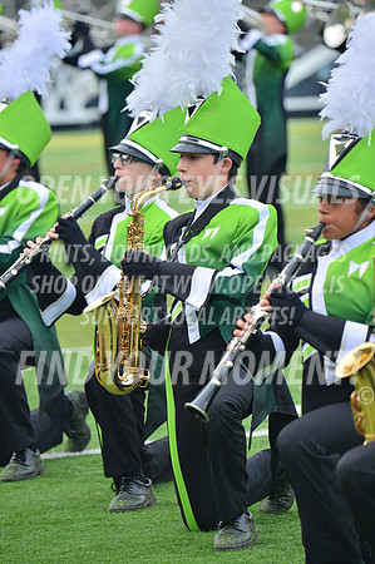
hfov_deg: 5.5
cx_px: 188
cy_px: 282
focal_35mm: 250
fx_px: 3915
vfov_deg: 8.2
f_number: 5.6
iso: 200
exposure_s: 1/400
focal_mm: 250
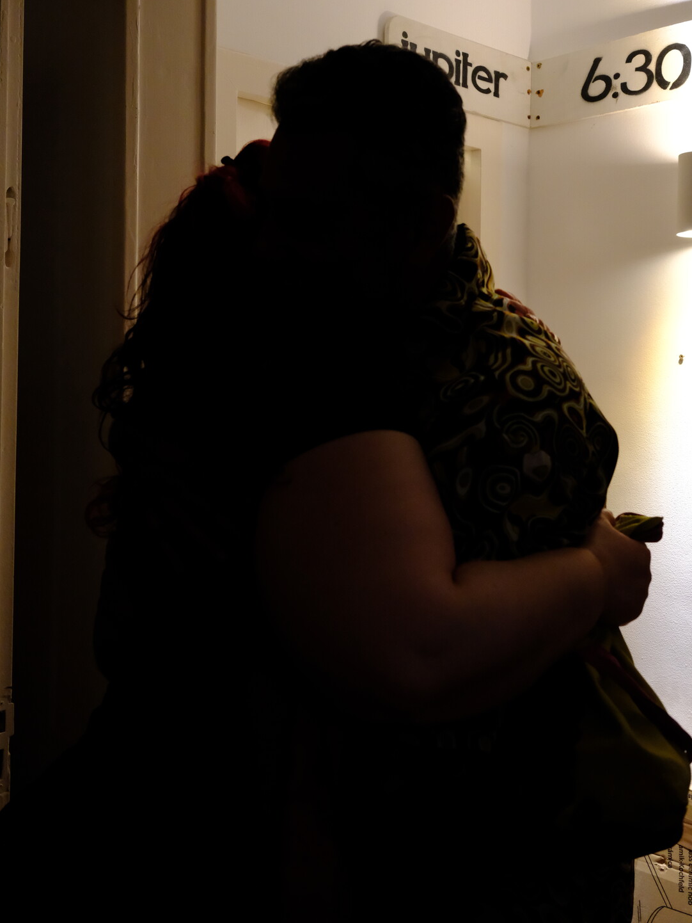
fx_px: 1119
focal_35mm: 42
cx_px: 343
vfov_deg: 44.7
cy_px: 408
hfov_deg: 34.4
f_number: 5
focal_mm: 23
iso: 3200
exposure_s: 1/170
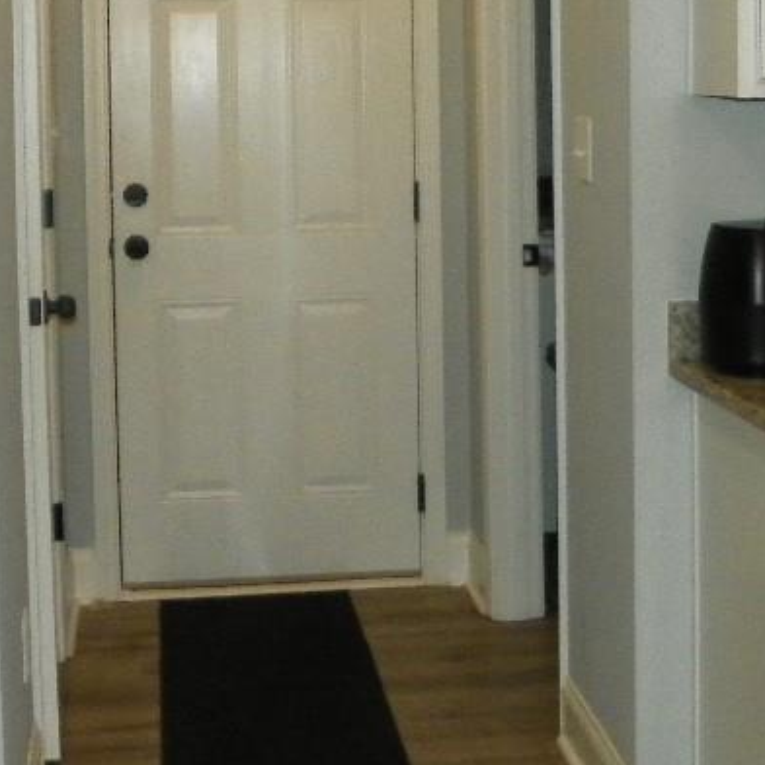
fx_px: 1875
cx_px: 429
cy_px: 176
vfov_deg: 22.8
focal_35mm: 75
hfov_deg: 23.0
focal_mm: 4.6
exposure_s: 1/125
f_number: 2.8
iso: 200
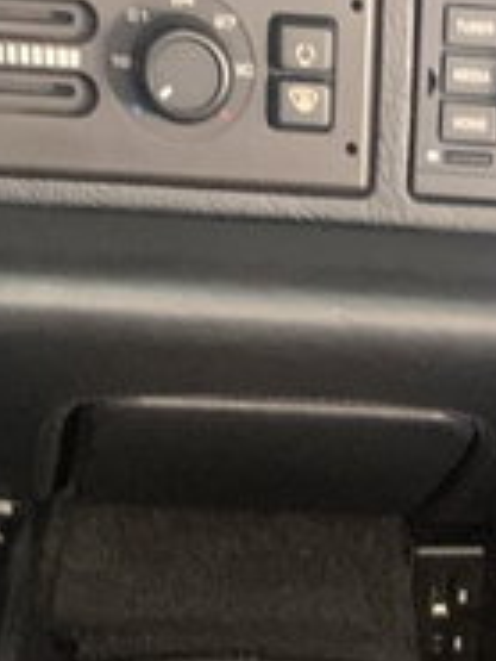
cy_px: 1208
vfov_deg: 12.5
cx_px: 724
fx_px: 2748
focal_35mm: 144
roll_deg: -15.5
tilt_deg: -44.9
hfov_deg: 10.0
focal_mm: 4.25
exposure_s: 1/30
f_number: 1.8
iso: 500
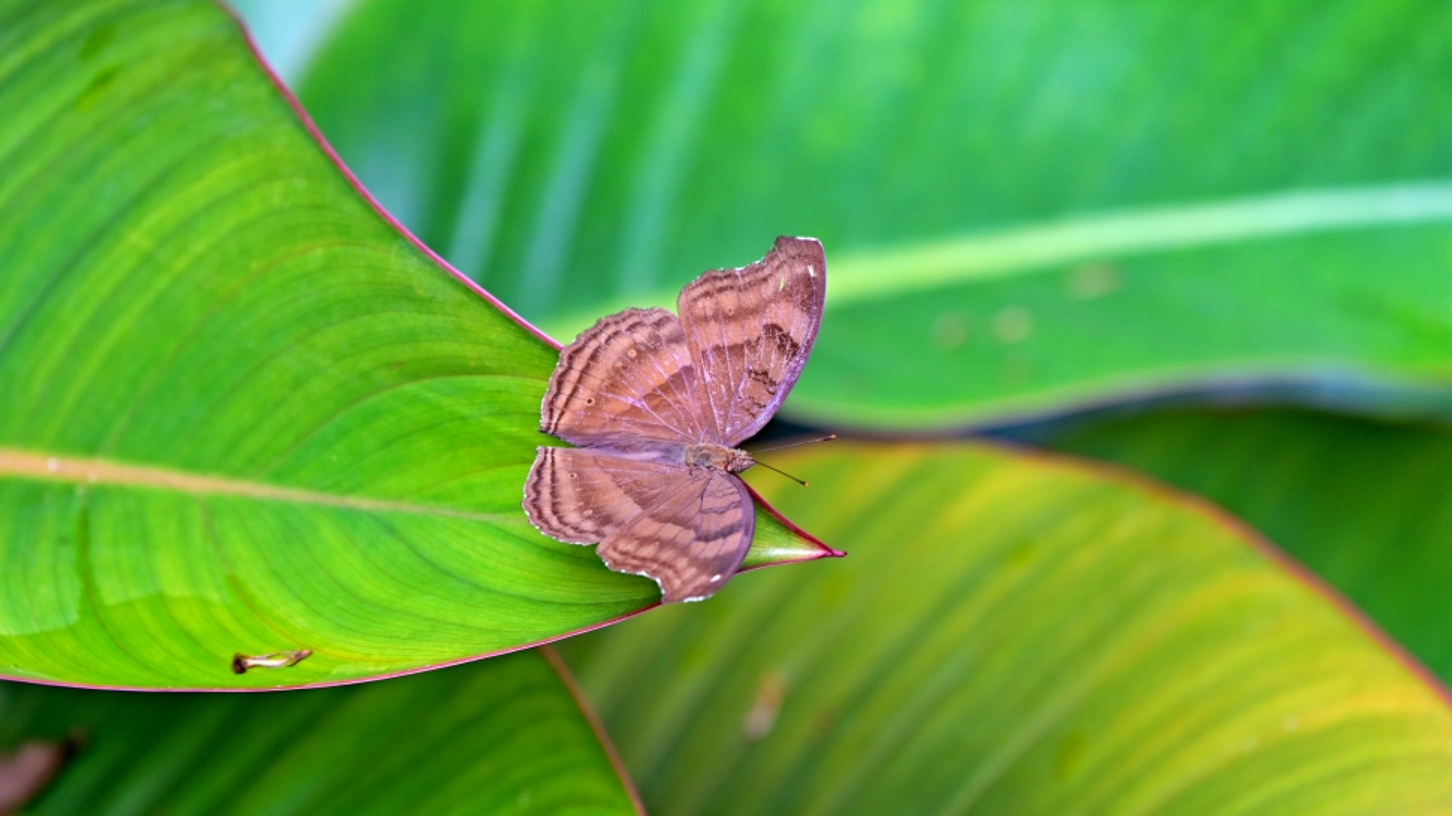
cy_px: 458
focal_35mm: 221
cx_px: 742
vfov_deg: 5.5
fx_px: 8508
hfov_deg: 9.8
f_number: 6.3
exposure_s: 1/200
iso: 720
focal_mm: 200
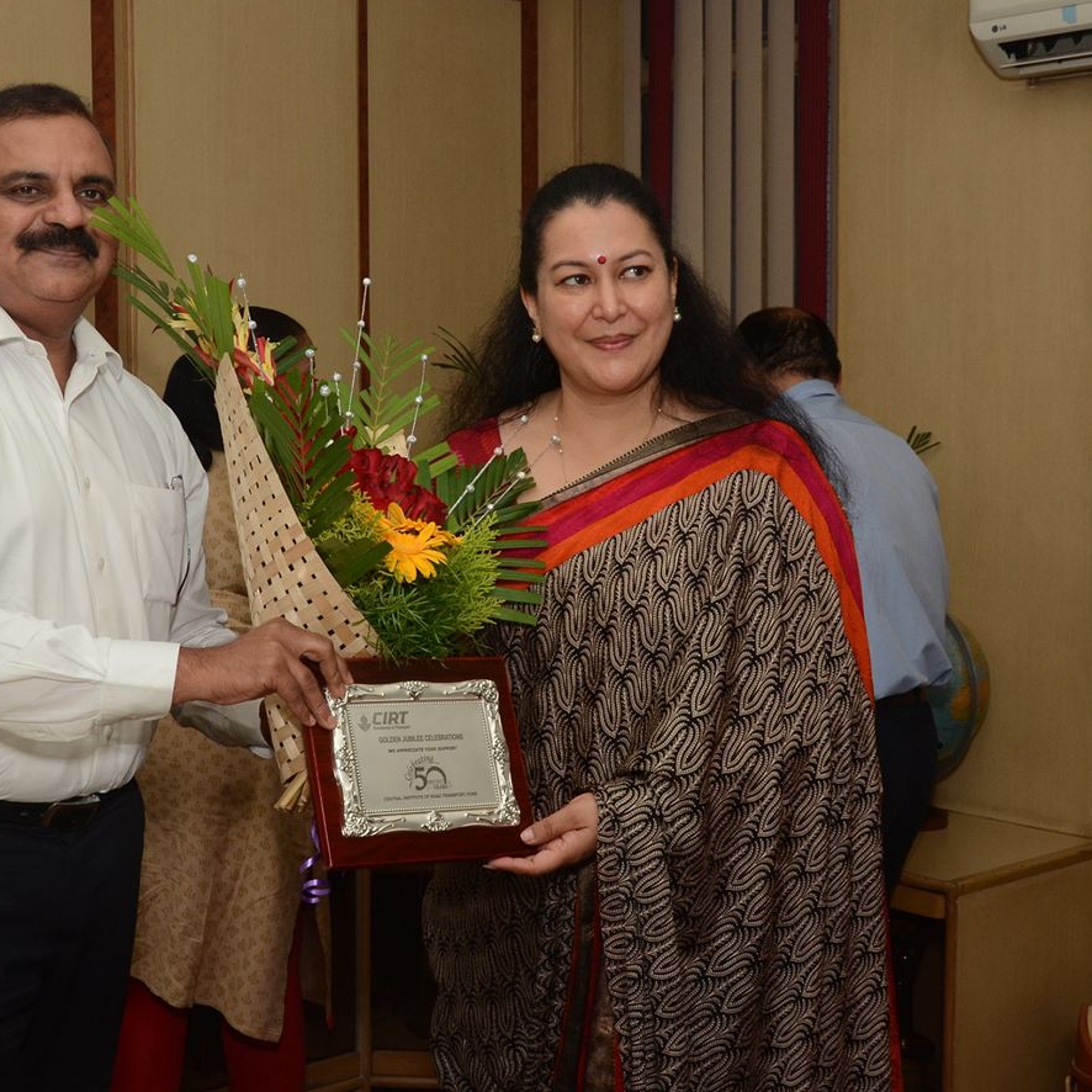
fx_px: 1989
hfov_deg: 30.5
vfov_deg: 30.6
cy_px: 466
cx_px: 367
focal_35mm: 56
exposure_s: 1/160
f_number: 8
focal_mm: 25
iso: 640
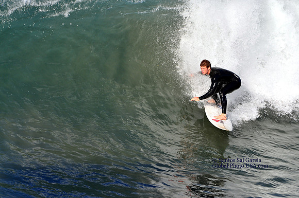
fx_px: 3732
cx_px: 150
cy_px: 99
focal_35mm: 450
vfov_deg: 3.0
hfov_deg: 4.6
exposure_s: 1/400
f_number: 11
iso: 200
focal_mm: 300
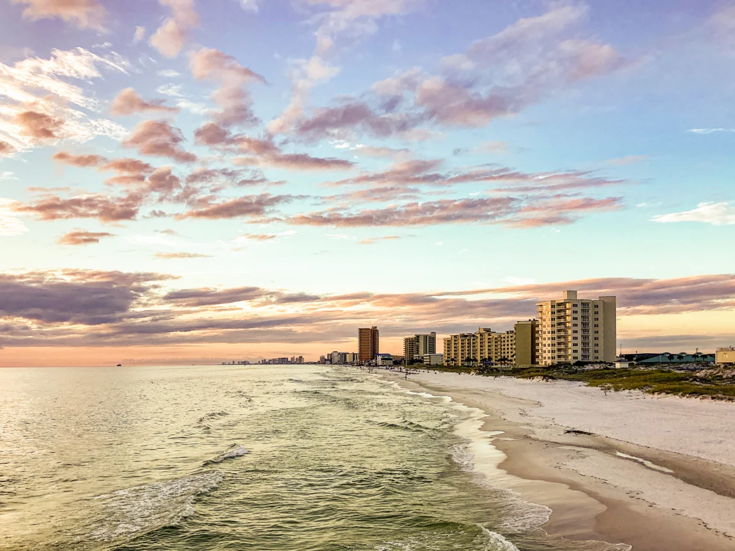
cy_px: 276
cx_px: 368
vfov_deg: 45.5
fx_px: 658
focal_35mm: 31
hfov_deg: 58.3
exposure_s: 1/399
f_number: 2.4
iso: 25
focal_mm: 3.3
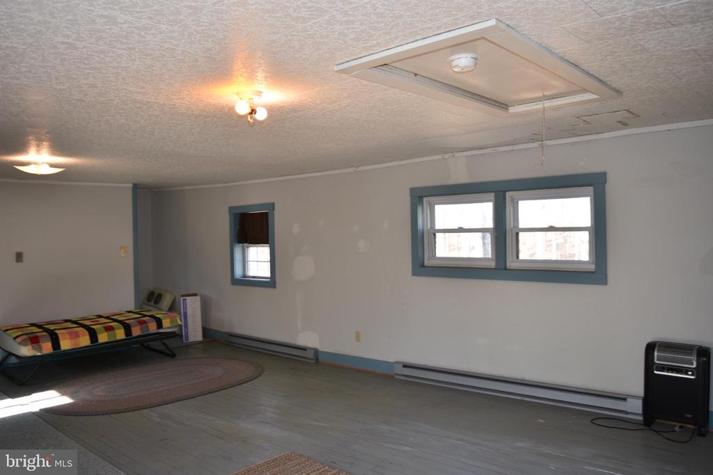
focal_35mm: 27
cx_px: 356
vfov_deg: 47.9
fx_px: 535
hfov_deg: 67.4
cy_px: 238
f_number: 3.5
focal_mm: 18
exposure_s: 1/30
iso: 100
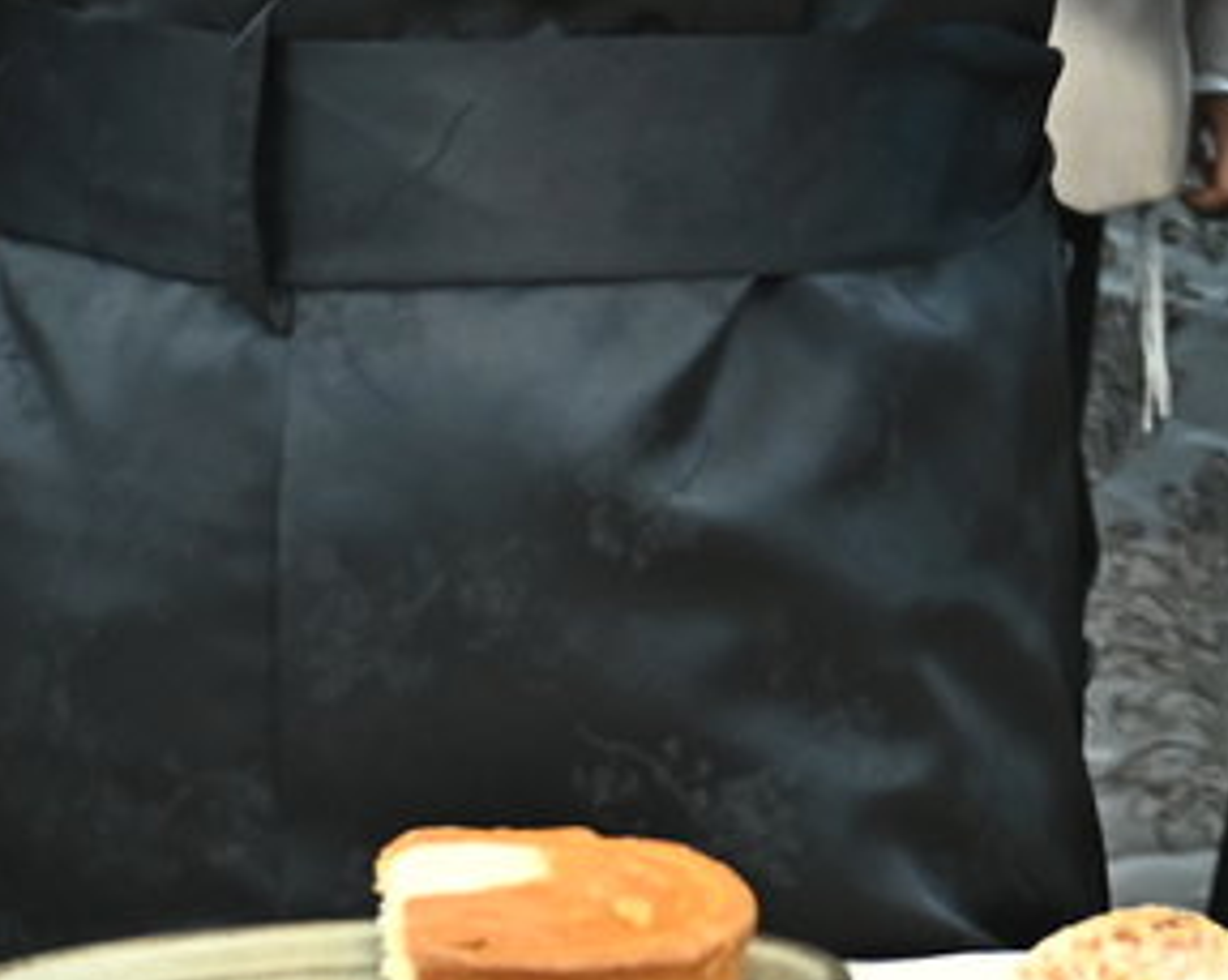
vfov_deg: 5.5
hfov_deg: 6.9
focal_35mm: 275
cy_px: -969
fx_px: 9984
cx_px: 1990
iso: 2000
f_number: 3.5
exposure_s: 1/200
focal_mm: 60
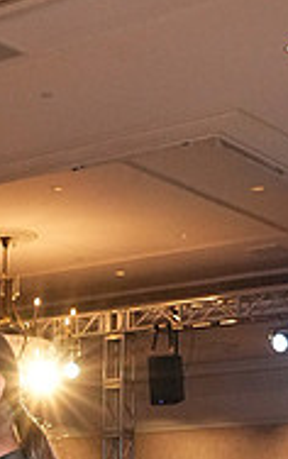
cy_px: 581
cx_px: -143
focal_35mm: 113
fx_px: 1415
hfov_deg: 11.2
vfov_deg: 17.4
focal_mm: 24
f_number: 7.1
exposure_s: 1/200
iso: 5000
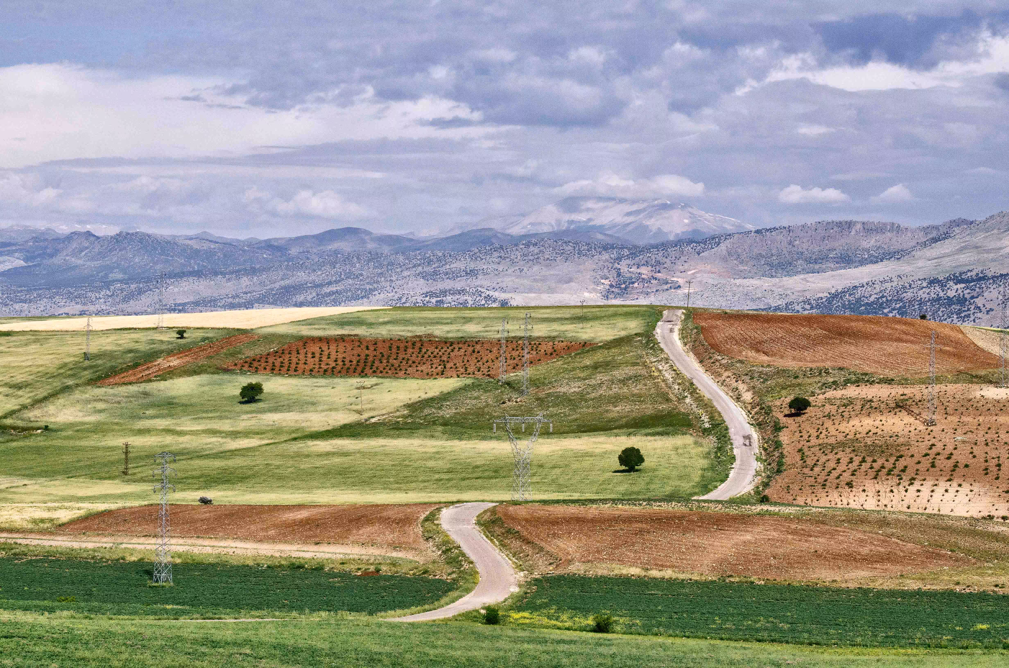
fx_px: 2937
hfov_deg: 19.5
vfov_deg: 13.0
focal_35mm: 105
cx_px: 504
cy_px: 334
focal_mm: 70
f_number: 13
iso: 800
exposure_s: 1/1250
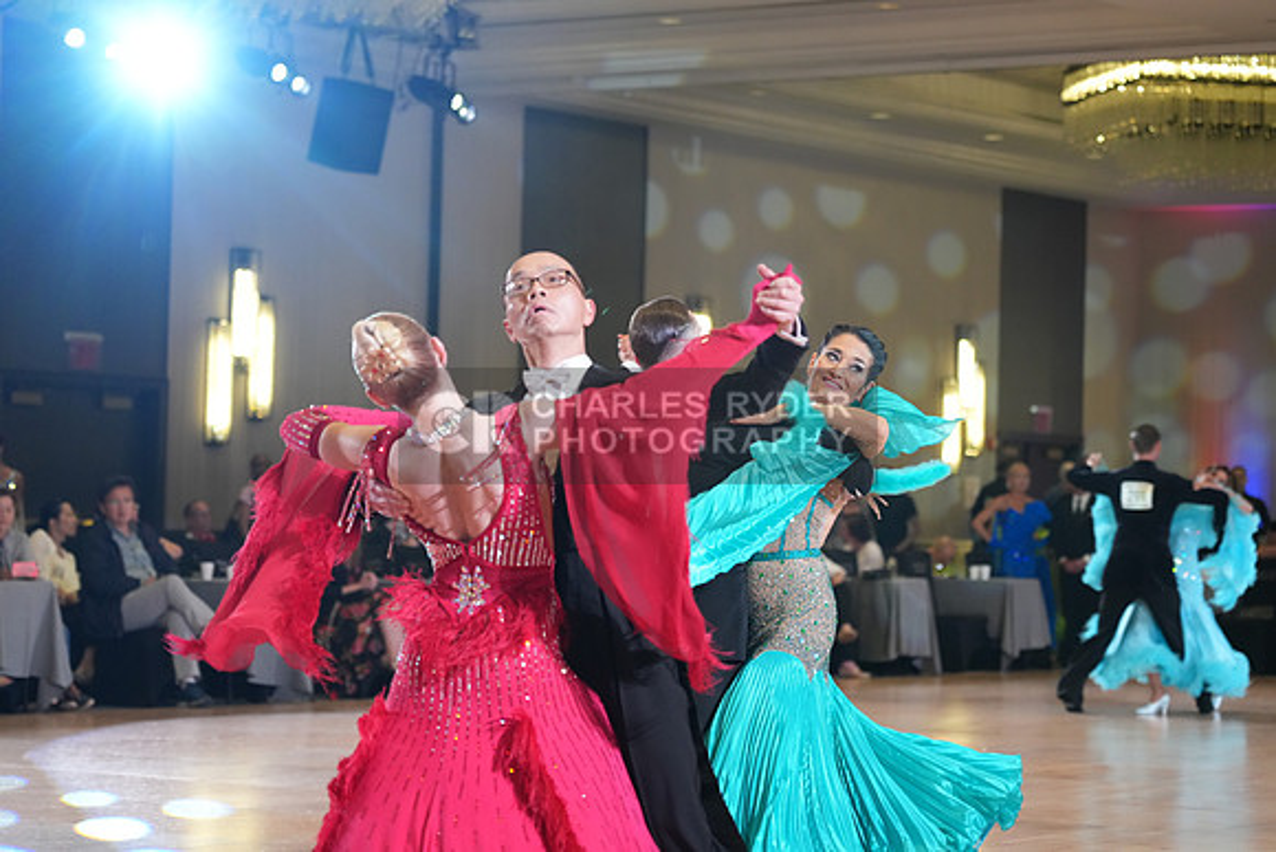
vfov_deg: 13.0
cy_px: 426
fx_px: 3722
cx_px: 638
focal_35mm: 105
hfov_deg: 19.5
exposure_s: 1/320
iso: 3200
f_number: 4
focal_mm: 105
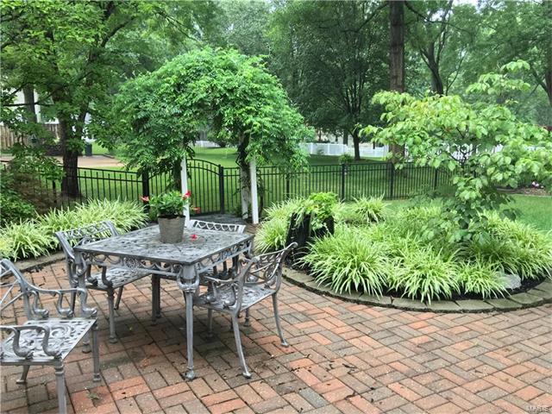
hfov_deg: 61.7
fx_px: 462
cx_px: 276
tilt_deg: -9.9
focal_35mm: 29
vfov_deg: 48.2
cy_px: 207
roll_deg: -0.1
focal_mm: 4.15
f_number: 2.2
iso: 100
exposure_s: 1/30
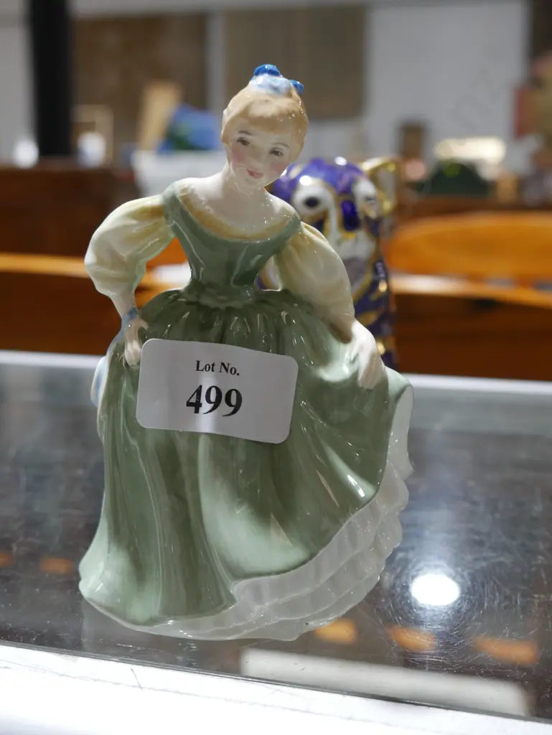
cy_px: 368
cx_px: 276
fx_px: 1062
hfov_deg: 29.1
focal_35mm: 50
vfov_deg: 38.2
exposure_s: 1/60
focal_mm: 25
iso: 800
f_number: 5.3
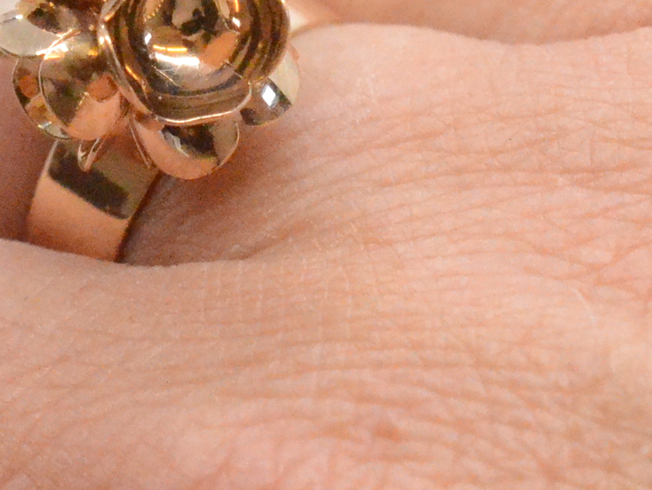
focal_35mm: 290
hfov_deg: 6.8
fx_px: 5464
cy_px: 31
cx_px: 126
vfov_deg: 5.1
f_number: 8
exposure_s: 1/1000
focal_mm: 40
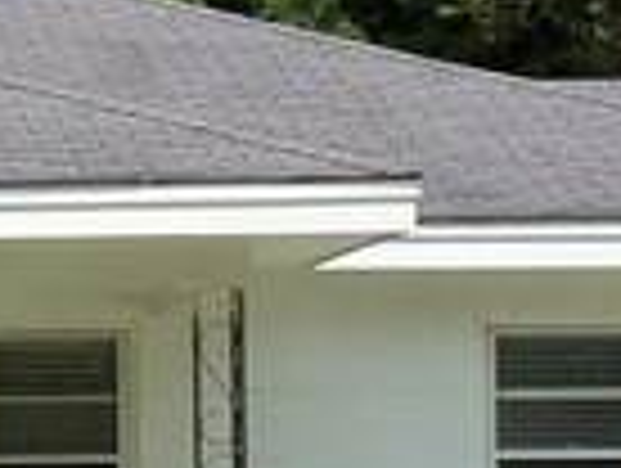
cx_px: -621
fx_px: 3864
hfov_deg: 8.7
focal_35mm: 215
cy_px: 526
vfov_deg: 6.9
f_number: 8.6
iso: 80
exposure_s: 1/200
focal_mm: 5.2
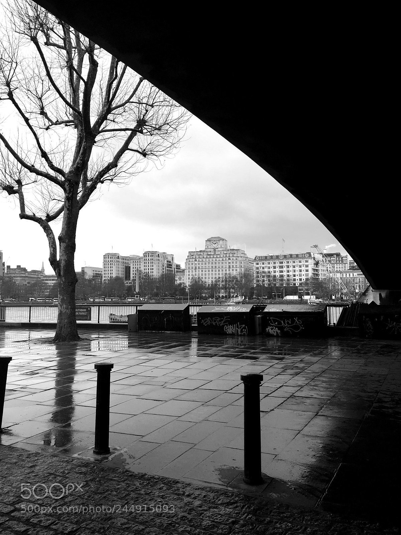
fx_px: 448
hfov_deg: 48.2
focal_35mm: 29
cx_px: 200
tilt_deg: +4.3
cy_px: 268
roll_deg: +1.0
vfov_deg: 61.7
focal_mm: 4.15
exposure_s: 1/200
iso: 25
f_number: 2.2
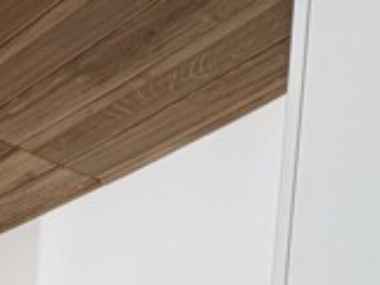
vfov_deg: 14.1
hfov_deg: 18.3
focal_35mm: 70
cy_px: 694
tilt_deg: -3.6
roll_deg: -0.7
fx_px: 768
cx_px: -385
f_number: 2.2
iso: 64
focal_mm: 2.22
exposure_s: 1/99
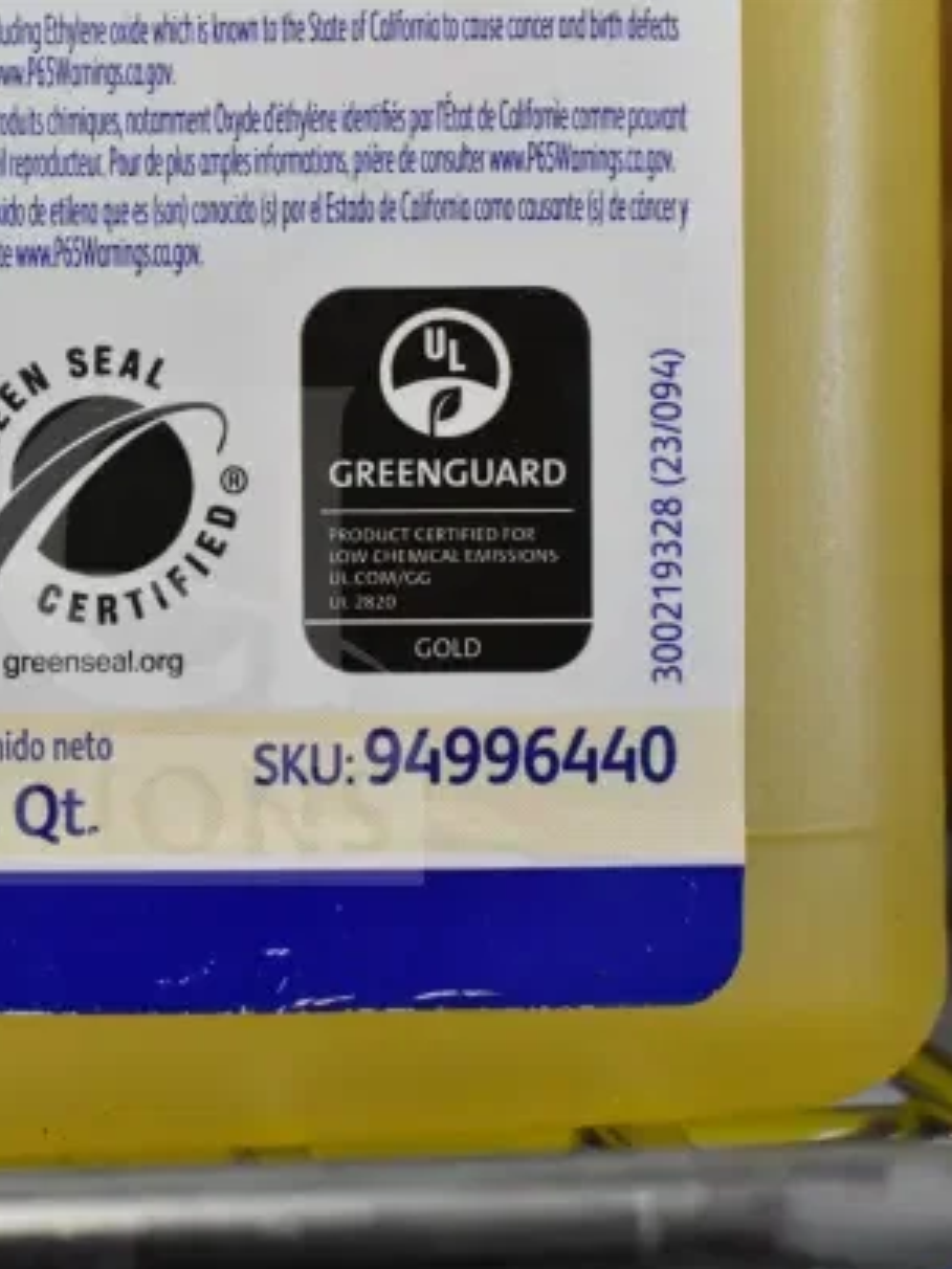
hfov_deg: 19.5
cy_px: 636
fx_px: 2714
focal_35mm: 74
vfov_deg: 26.3
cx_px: 69
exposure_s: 1/250
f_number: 8
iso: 6400
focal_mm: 34
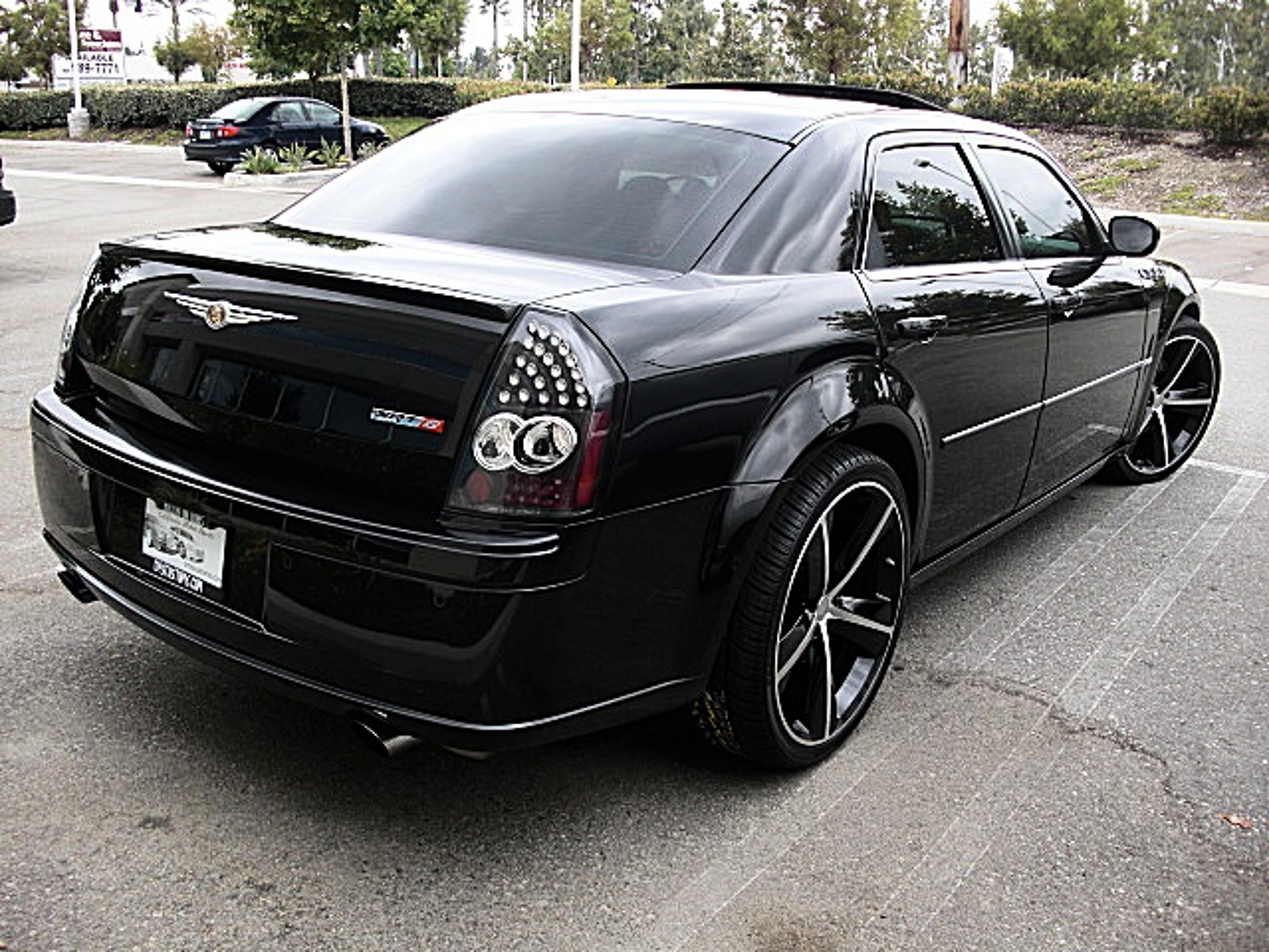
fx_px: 1320
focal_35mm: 36
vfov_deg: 39.7
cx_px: 634
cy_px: 476
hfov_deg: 51.4
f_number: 2.8
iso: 50
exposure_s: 1/200
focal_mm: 6.3
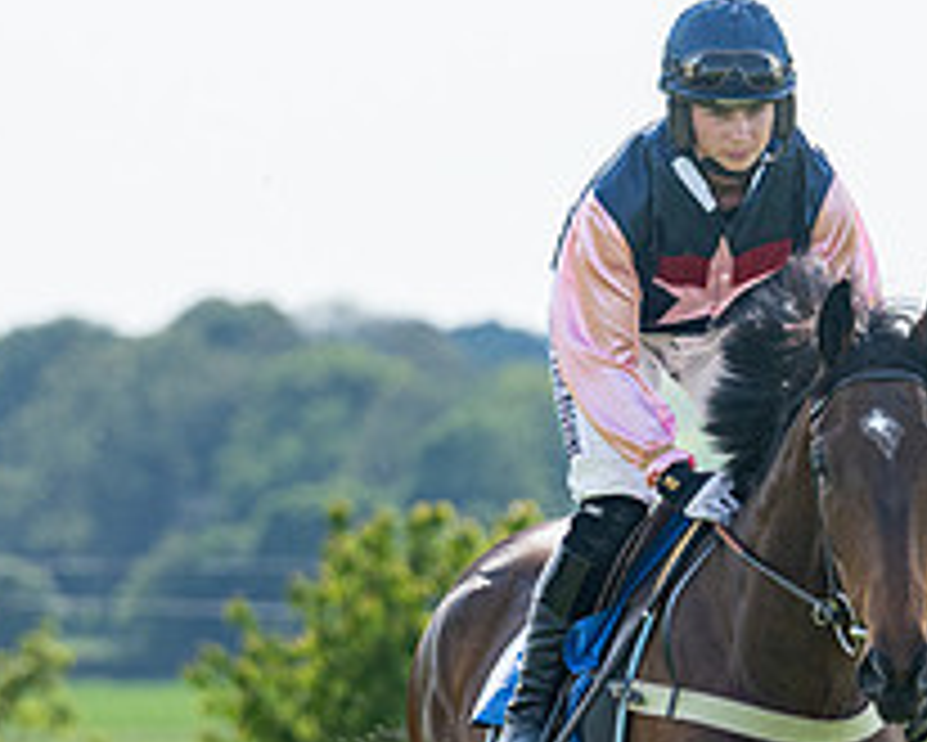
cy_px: 457
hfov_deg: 2.5
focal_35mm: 789
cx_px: 864
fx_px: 21657
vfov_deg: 2.0
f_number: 5
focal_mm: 200
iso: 200
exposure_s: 1/1600
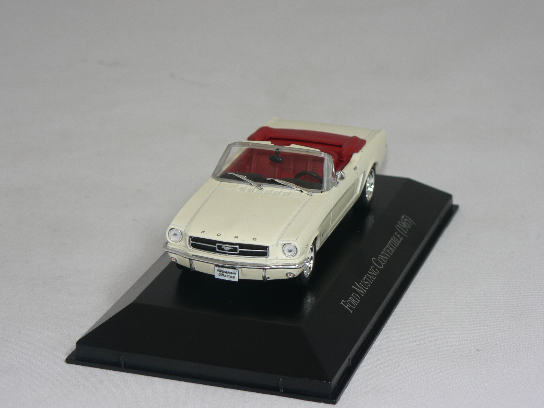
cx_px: 272
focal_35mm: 122
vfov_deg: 12.1
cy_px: 204
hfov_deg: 16.1
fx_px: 1917
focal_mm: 20.3
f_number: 3.2
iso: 80
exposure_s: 1/60
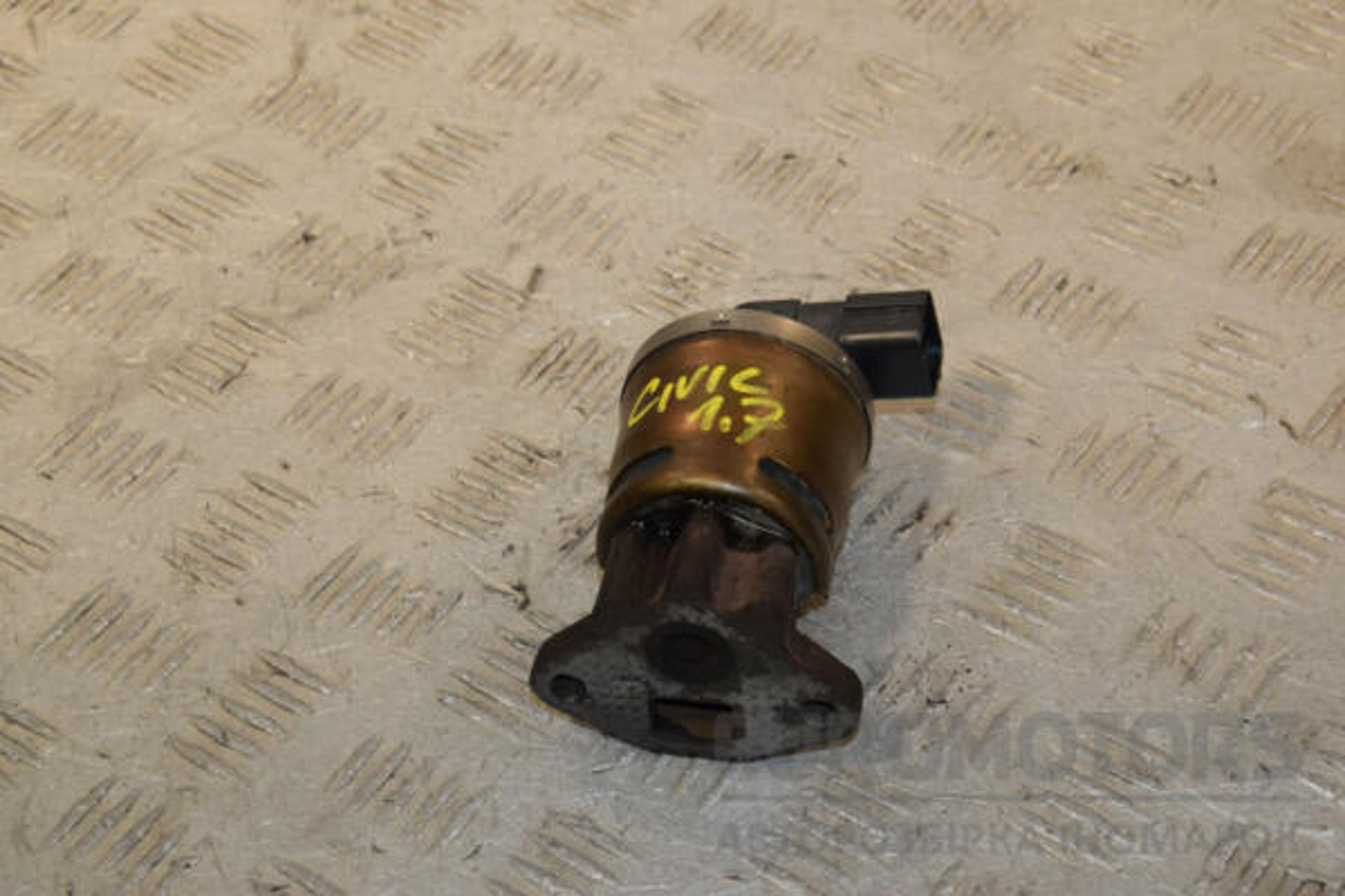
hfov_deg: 23.4
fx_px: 3250
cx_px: 672
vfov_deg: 15.7
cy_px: 448
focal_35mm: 87
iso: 800
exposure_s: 1/200
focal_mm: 58
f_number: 8
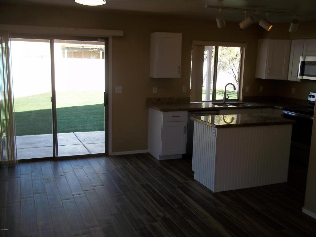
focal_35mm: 36
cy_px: 118
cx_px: 158
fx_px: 329
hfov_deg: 51.4
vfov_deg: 39.7
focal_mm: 6.5
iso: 80
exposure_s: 1/100
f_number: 3.1
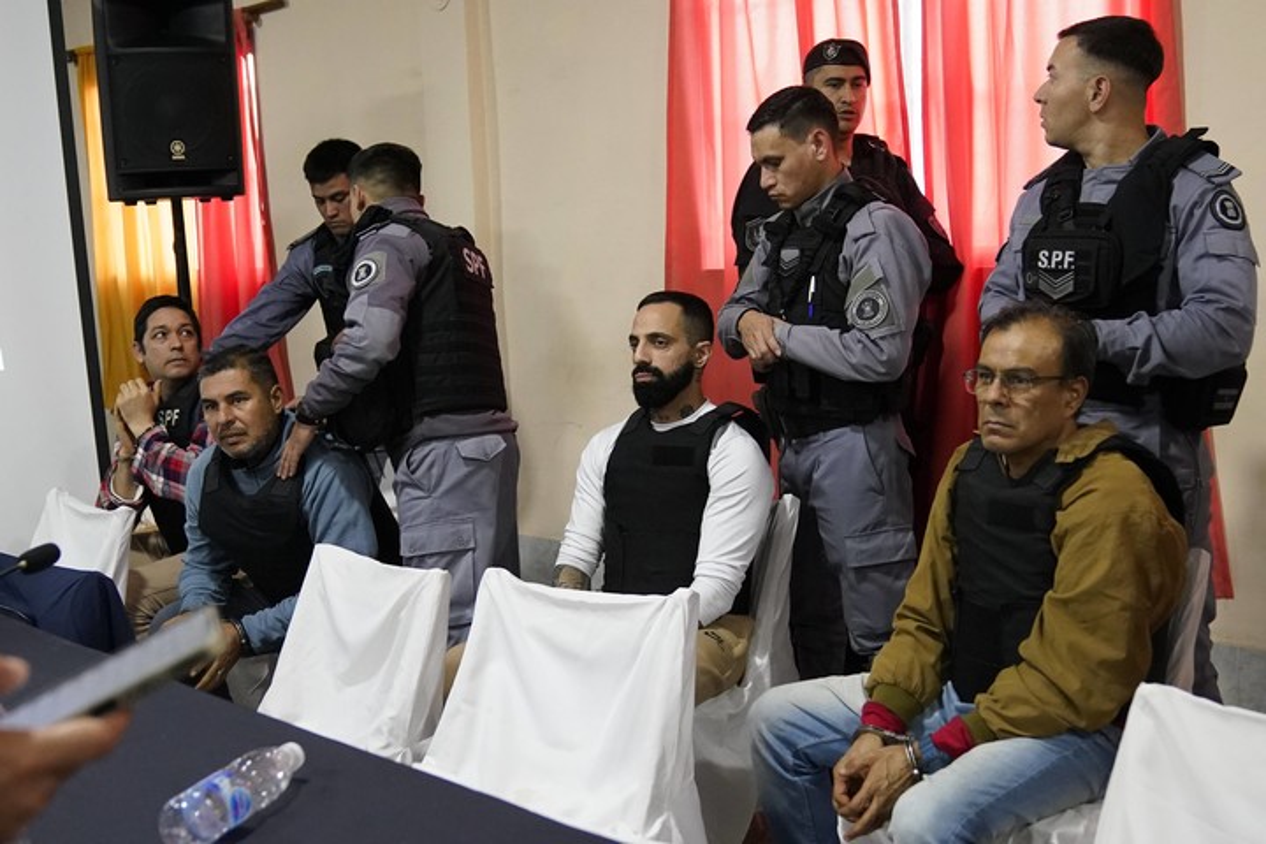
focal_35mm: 39
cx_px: 633
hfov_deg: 49.6
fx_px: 1371
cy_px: 422
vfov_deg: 34.2
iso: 5000
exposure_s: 1/200
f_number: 2.8
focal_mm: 26
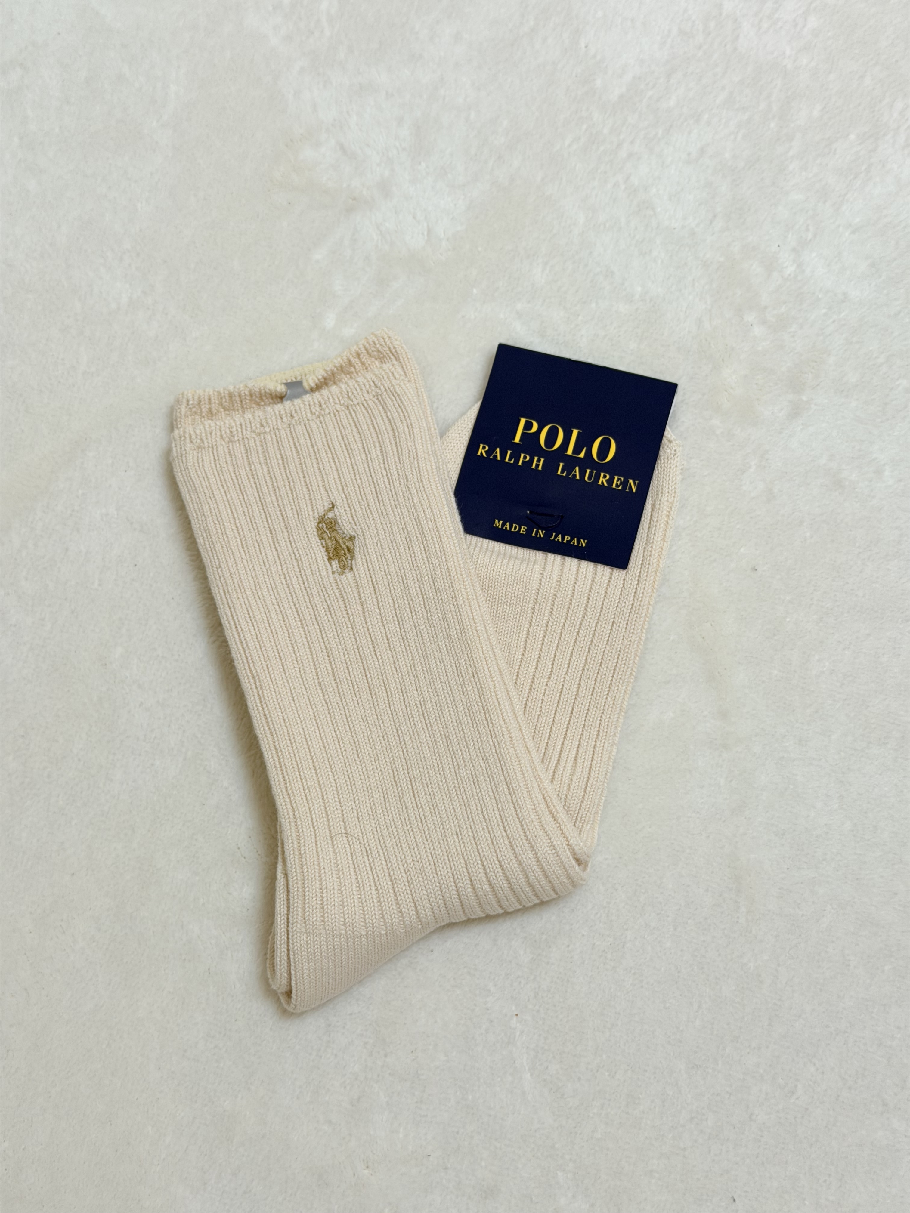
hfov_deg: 30.3
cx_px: 455
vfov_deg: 39.7
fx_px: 1682
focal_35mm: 48
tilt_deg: -74.5
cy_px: 606
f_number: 1.78
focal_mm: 6.76
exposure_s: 1/43
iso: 125
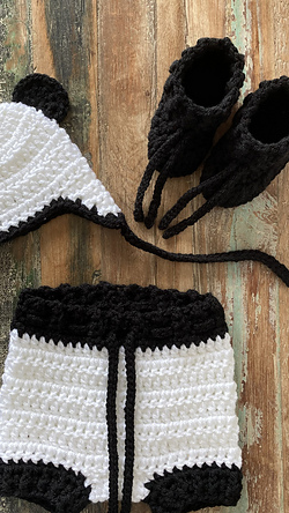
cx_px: 109
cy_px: 268
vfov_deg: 46.4
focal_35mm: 44
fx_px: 599
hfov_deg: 27.0
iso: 64
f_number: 1.8
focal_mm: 3.99
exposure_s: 1/50
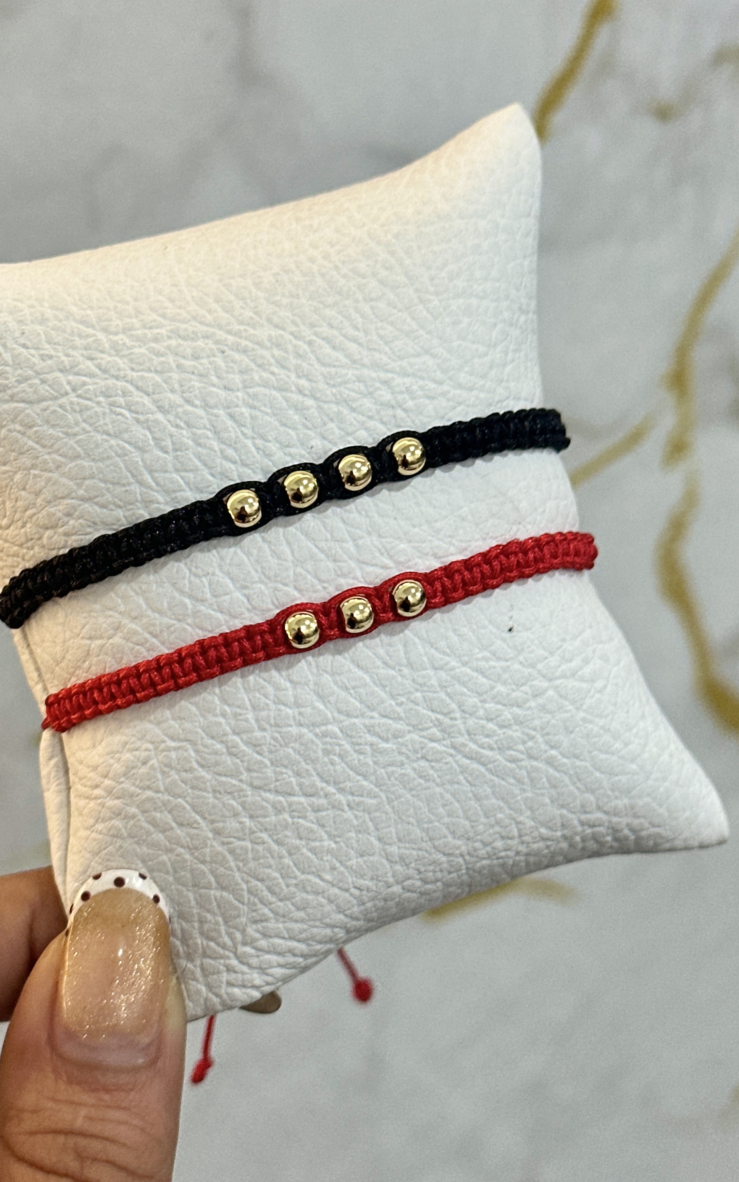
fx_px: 1643
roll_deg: -2.4
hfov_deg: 25.3
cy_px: 591
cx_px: 297
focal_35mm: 51
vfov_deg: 39.6
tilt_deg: -30.1
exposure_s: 1/60
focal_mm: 6.86
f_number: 1.78
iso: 100
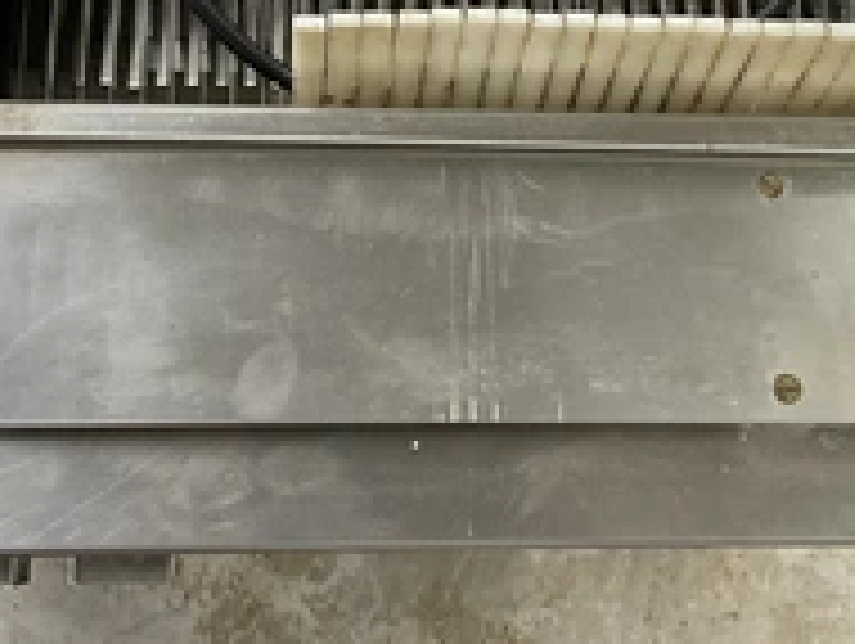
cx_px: 459
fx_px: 1509
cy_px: 54
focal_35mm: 61
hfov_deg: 31.6
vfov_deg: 23.4
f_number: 1.8
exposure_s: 1/60
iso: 125
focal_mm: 3
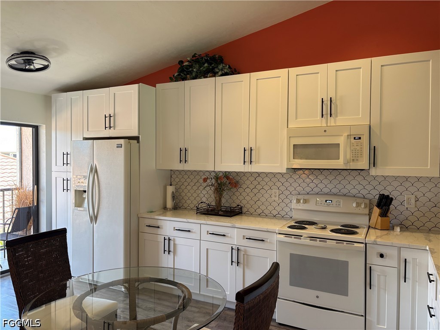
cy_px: 165
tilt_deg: -1.5
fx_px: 330
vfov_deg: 53.1
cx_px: 220
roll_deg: +0.4
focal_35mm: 26
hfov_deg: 67.3
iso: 100
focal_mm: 5.96
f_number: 1.6
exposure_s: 1/60
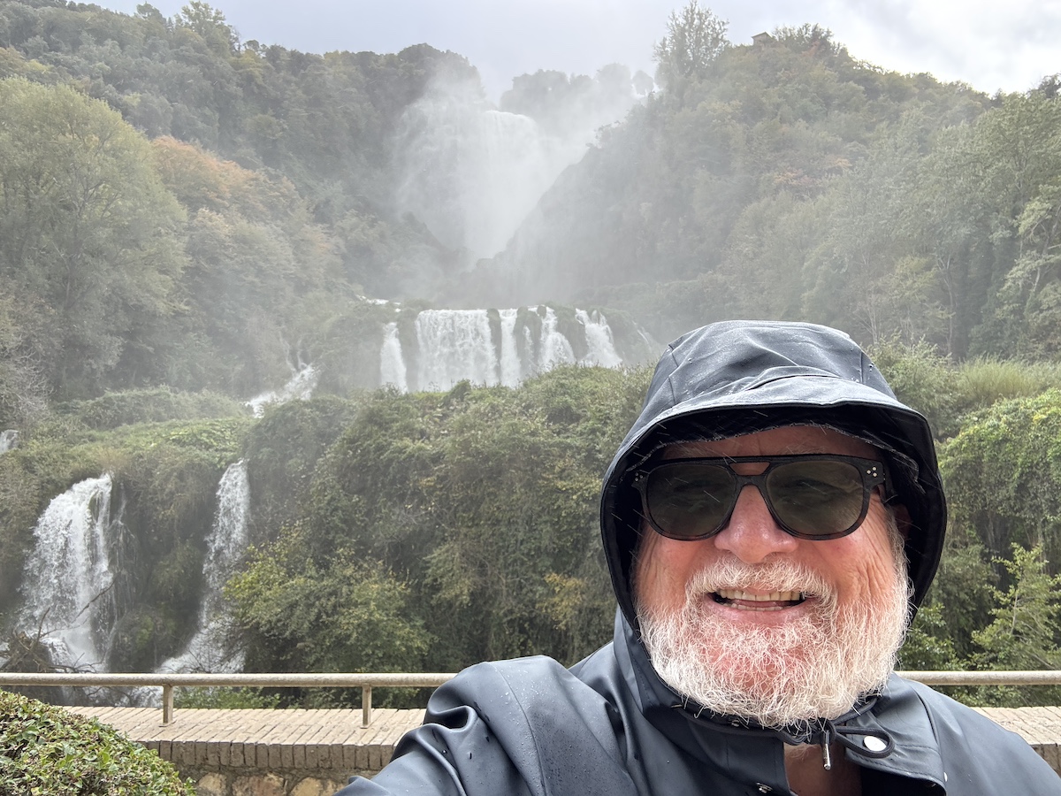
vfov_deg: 58.9
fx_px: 705
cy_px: 398
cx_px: 530
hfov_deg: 73.9
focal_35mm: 23
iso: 32
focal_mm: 2.69
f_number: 1.9
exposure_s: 1/165
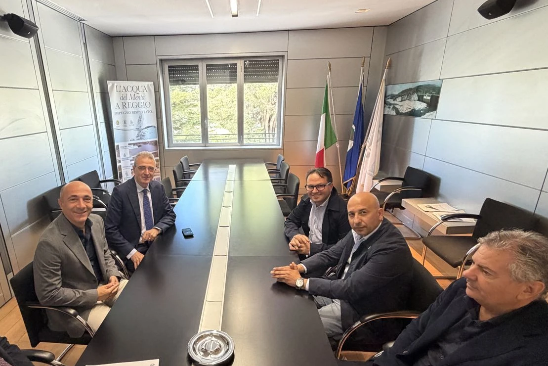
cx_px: 221
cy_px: 209
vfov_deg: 59.3
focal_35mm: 21
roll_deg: +1.1
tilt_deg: -18.9
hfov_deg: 80.3
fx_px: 320
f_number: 2.2
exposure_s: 1/56
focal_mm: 2.22
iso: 400
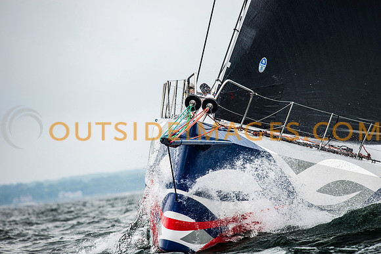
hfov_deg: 6.9
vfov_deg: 4.6
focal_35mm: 300
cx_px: 190
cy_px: 127
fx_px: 3176
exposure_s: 1/500
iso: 400
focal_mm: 300
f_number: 5.6
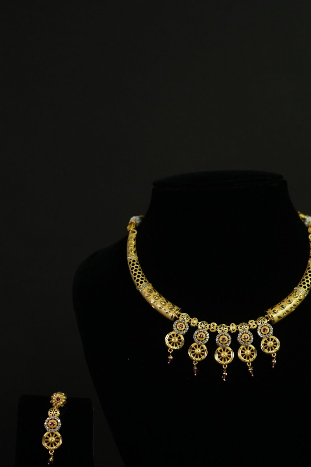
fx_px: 803
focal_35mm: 62
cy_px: 322
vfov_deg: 32.0
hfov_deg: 21.8
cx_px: 215
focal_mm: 35
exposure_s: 1/160
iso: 2000
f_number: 4
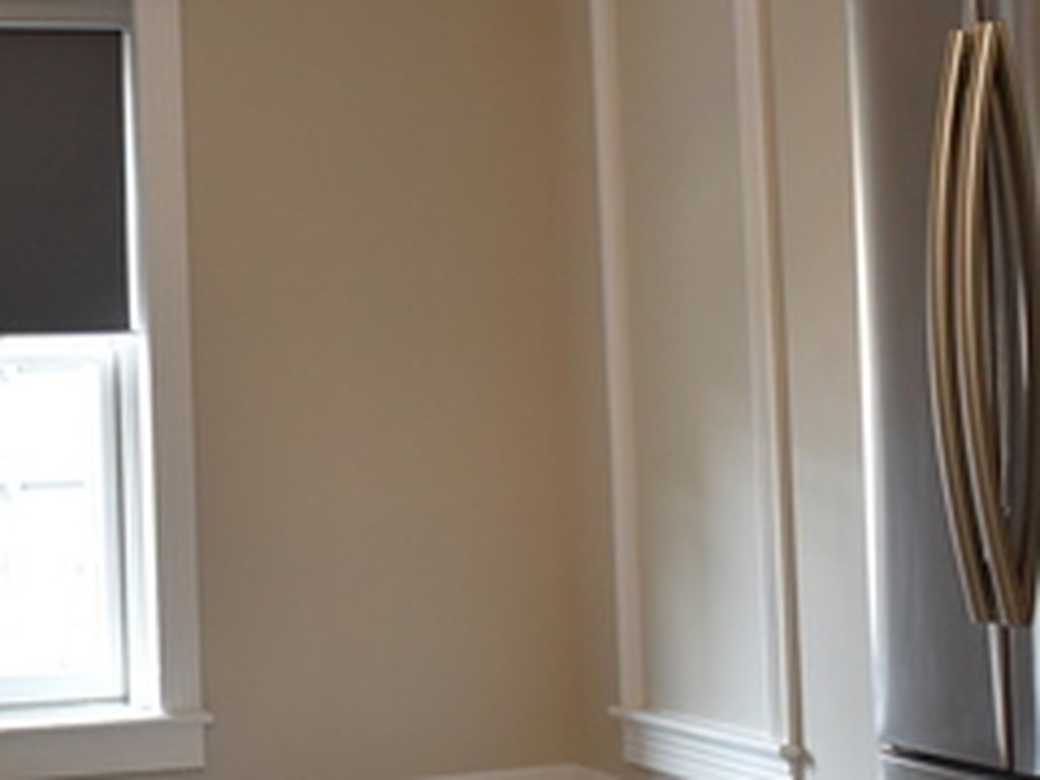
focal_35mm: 81
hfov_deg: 24.0
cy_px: 256
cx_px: 373
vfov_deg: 18.2
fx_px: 2434
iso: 1000
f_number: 3.5
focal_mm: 18
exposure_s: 1/60
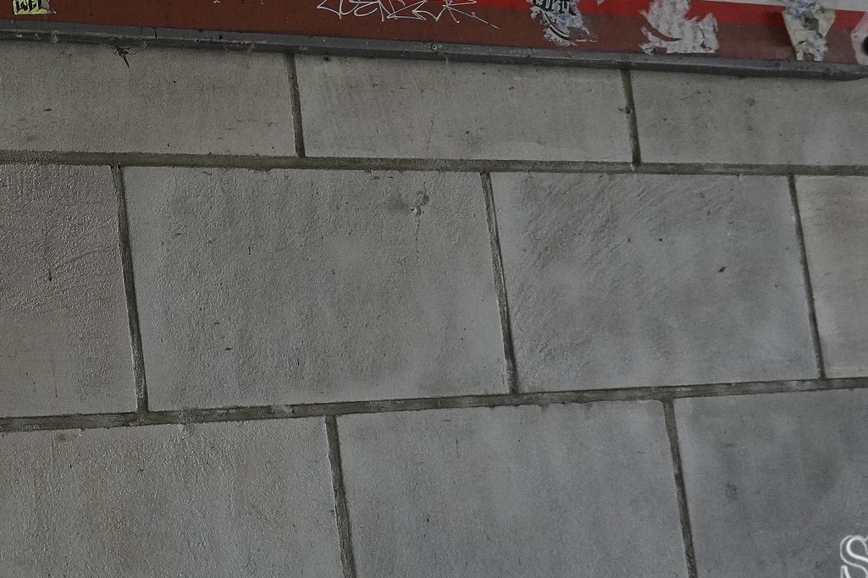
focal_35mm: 120
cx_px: 184
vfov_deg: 11.3
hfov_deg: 16.9
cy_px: 39
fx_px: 2892
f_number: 5.6
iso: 4000
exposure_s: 1/1250
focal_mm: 41
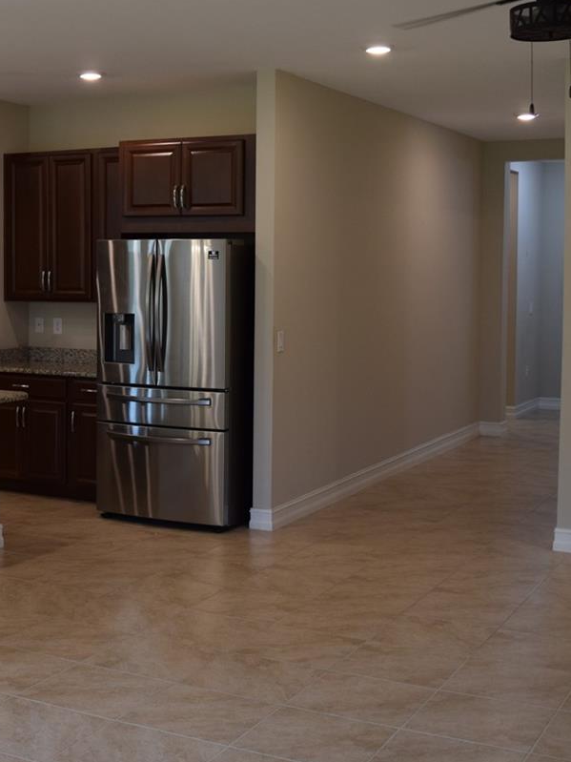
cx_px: 122
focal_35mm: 52
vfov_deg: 36.8
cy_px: 331
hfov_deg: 27.5
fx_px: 1144
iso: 400
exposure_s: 1/80
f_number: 4.5
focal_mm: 18
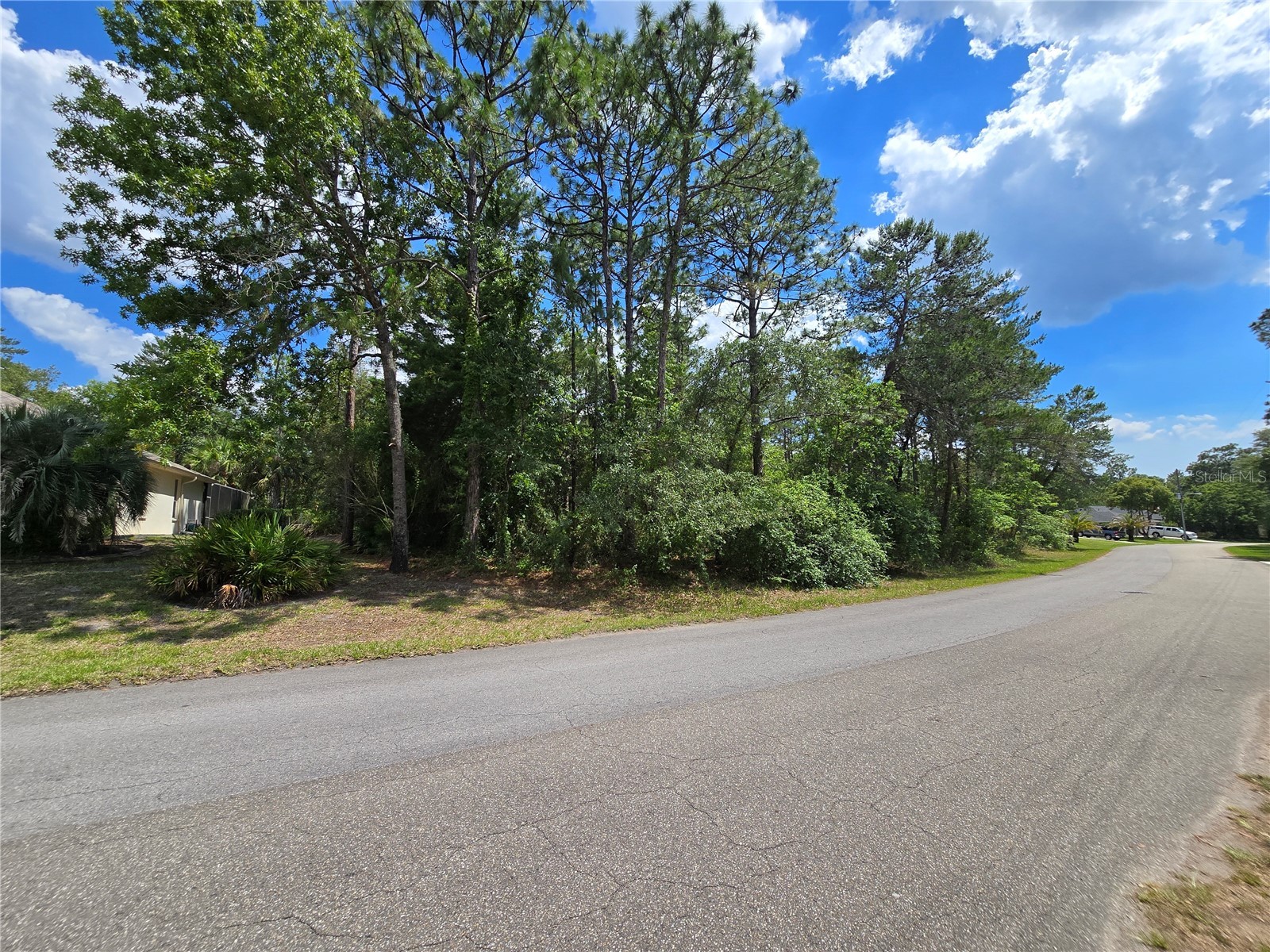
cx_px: 635
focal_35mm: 13
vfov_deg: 89.9
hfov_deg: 106.2
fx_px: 477
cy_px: 476
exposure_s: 1/3100
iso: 50
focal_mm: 2.2
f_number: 2.2
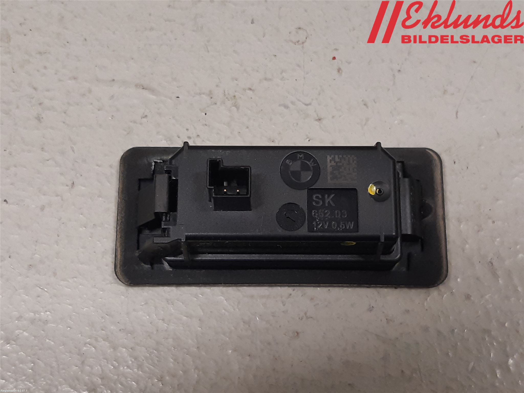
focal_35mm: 26
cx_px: 262
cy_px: 196
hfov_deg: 67.3
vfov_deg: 53.1
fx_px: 394
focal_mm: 3.93
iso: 125
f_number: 1.7
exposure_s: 1/50
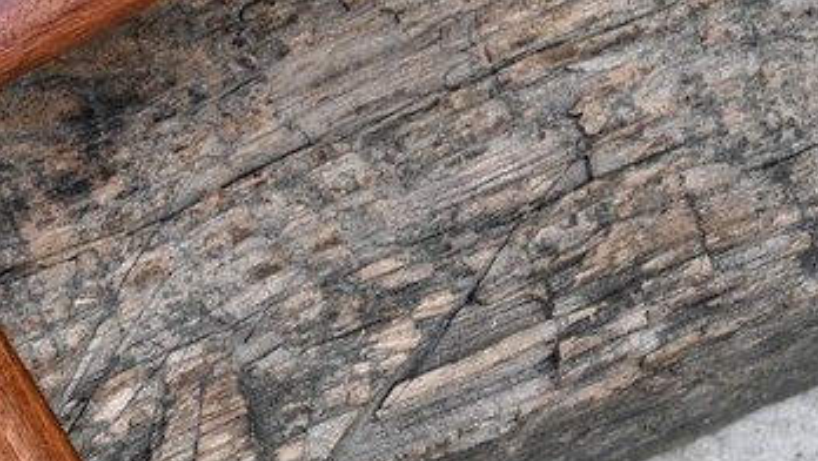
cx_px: -435
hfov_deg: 7.8
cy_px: 223
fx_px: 5880
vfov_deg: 4.5
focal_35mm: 271
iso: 160
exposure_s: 1/250
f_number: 6.3
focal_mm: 50
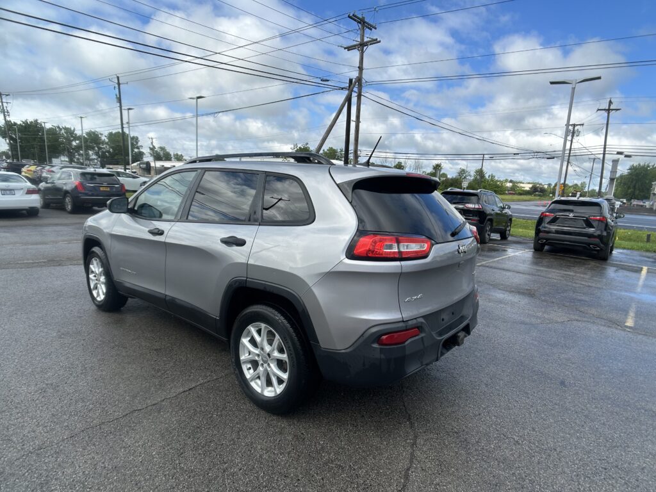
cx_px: 328
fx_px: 493
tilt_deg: -10.4
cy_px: 246
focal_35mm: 26
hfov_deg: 67.3
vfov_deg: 53.1
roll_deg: -1.6
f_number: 1.5
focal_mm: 5.7
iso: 50
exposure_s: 1/3257
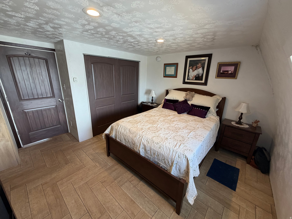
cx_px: 146
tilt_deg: -16.9
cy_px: 110
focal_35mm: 14
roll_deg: -0.8
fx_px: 118
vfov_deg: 85.7
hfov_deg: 102.1
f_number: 2.2
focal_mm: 2.22
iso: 200
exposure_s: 1/120
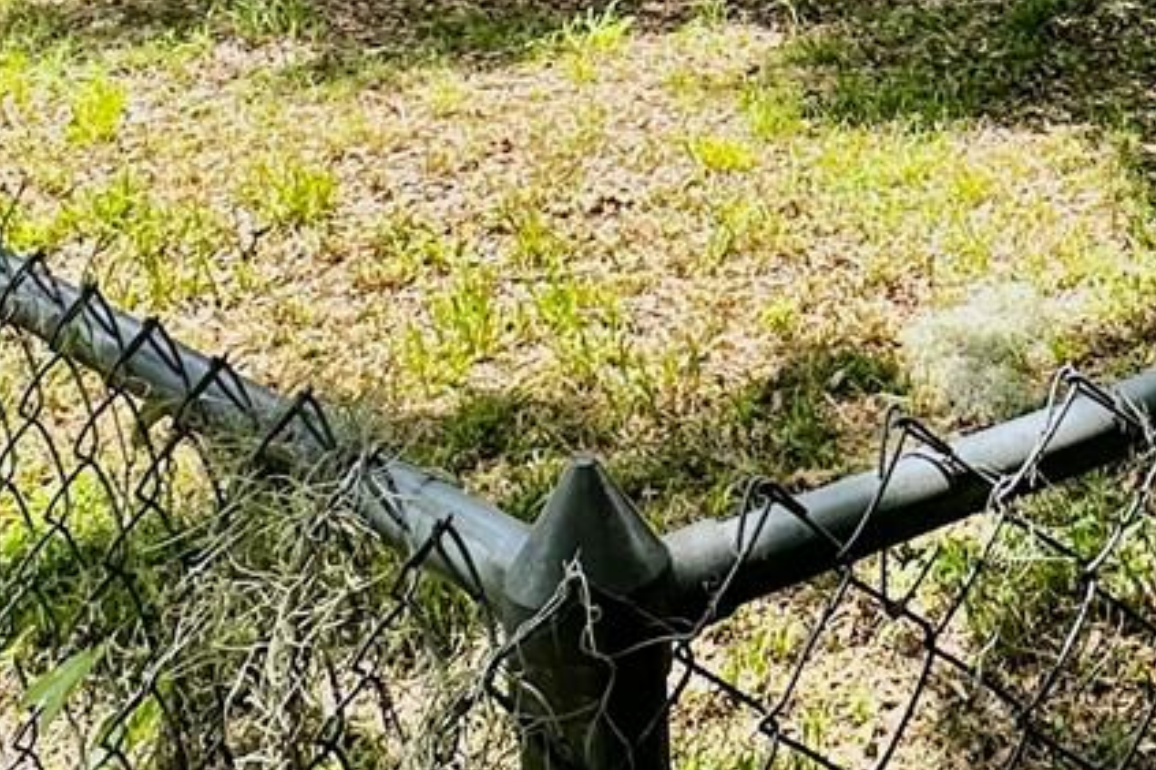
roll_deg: -1.8
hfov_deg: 33.8
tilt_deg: +2.6
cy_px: -512
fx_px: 1766
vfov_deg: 19.8
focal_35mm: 55
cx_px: 1097
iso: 40
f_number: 2.2
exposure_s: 1/280
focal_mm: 2.22
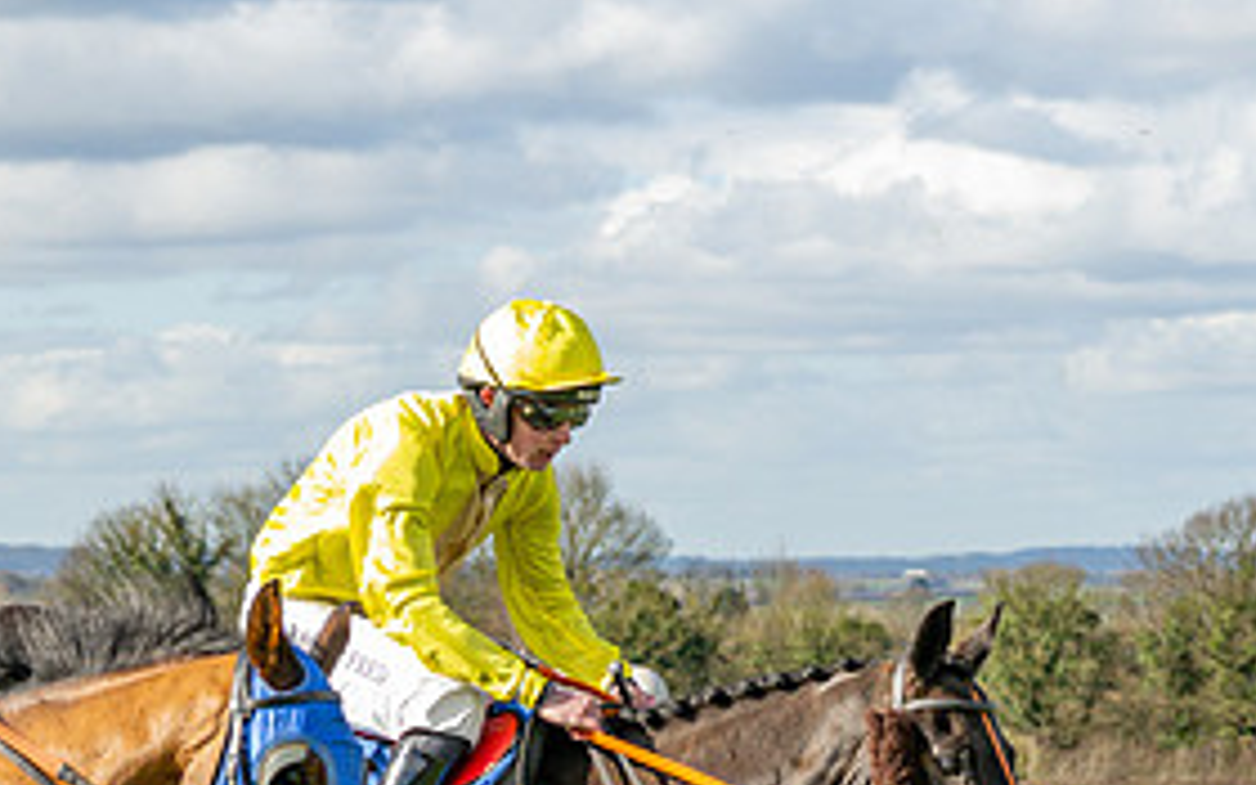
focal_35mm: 205
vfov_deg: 6.4
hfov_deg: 10.2
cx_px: 215
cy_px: 900
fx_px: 7017
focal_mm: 68
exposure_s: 1/1600
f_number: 4
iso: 400
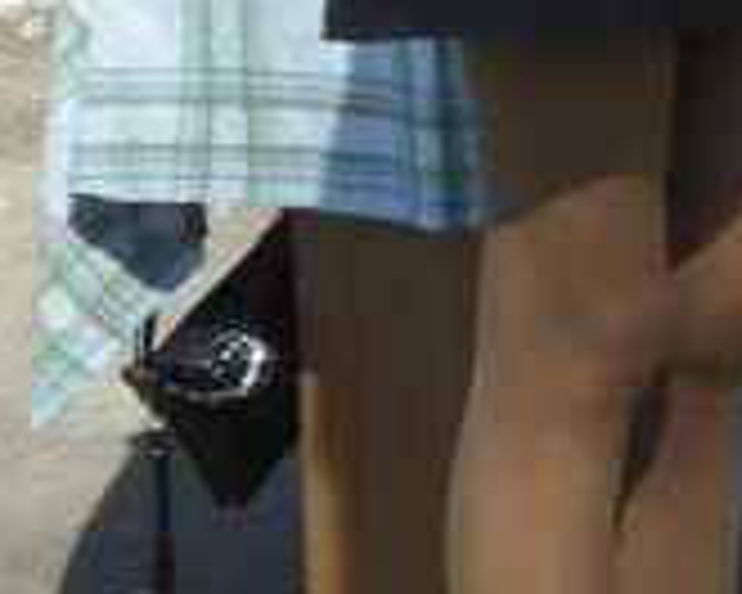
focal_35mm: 303
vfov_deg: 5.0
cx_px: 1974
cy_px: -477
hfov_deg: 6.0
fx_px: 6654
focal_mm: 8.8
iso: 80
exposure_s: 1/320
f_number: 4.5
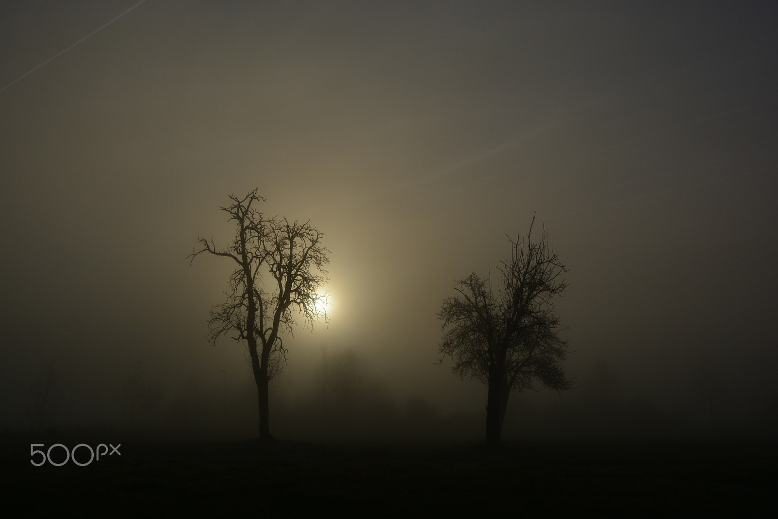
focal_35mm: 48
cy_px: 260
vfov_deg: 28.1
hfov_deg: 41.1
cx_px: 389
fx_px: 1037
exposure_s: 1/4000
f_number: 8
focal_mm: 32
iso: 100
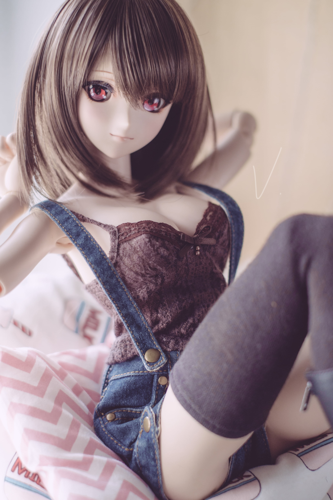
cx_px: 166
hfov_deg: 25.5
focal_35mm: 53
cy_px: 250
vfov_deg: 37.5
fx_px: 735
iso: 640
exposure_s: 1/200
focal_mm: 35
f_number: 2
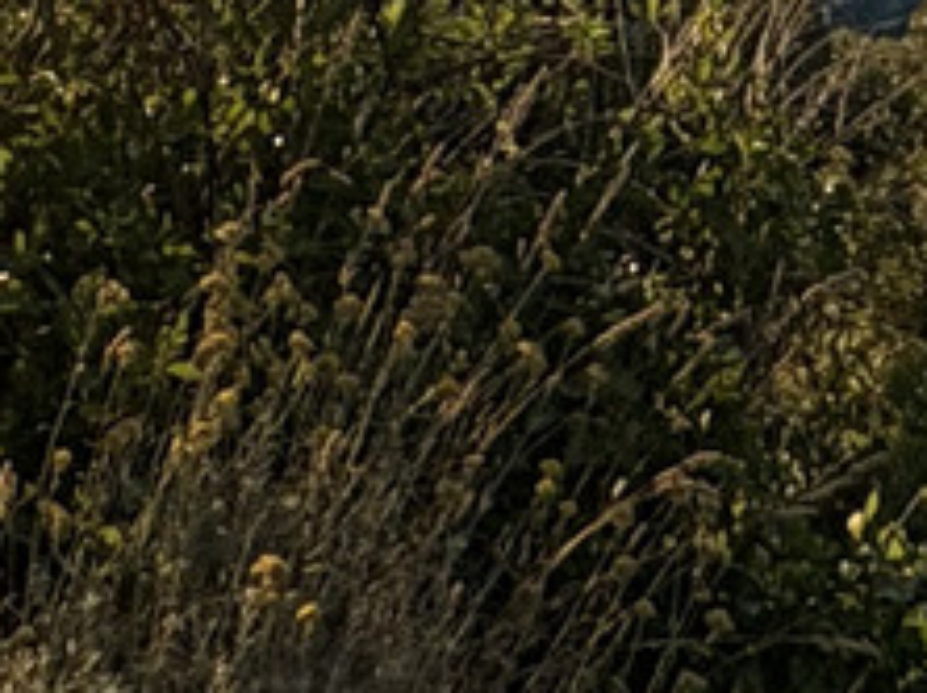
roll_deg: -0.2
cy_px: -1758
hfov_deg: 18.7
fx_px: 2702
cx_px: 1031
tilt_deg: -0.2
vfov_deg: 9.2
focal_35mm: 101
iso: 50
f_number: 2.2
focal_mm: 2.22
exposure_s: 1/1395
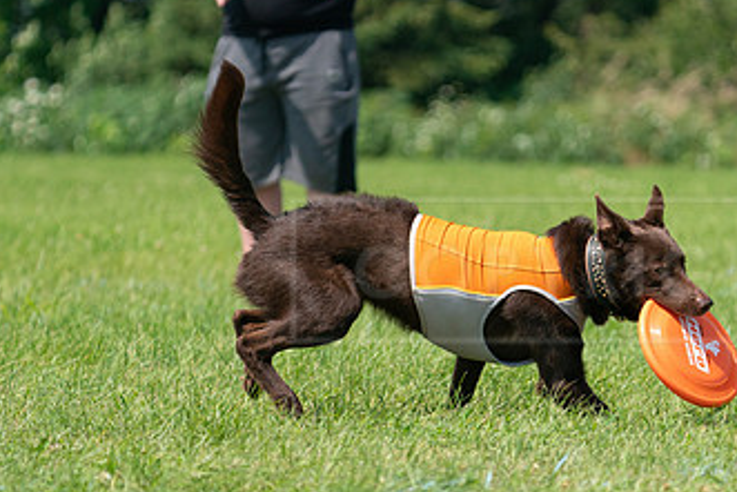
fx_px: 7434
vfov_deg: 3.8
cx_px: 503
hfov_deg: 5.7
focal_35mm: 363
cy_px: 308
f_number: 5.6
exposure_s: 1/4000
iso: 1000
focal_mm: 207
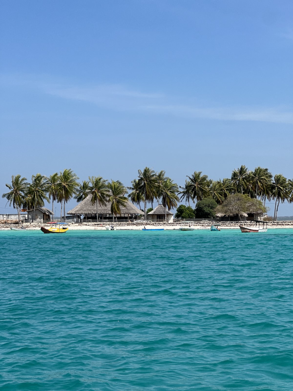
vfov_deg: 25.3
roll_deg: +0.5
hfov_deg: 19.1
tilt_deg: +4.1
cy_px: 196
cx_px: 146
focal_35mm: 77
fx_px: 869
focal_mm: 9
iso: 32
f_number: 2.8
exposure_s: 1/874
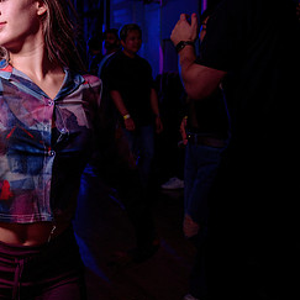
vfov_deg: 29.5
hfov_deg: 28.0
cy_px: 128
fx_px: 569
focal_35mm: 58
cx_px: 10
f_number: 3.5
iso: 800
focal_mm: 24
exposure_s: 1/50
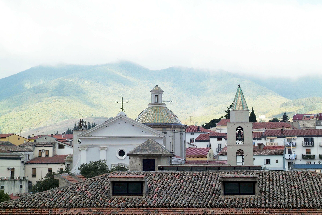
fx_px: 752
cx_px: 161
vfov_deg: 16.3
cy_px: 108
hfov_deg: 24.2
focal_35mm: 84
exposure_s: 1/125
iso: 400
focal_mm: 56
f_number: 11
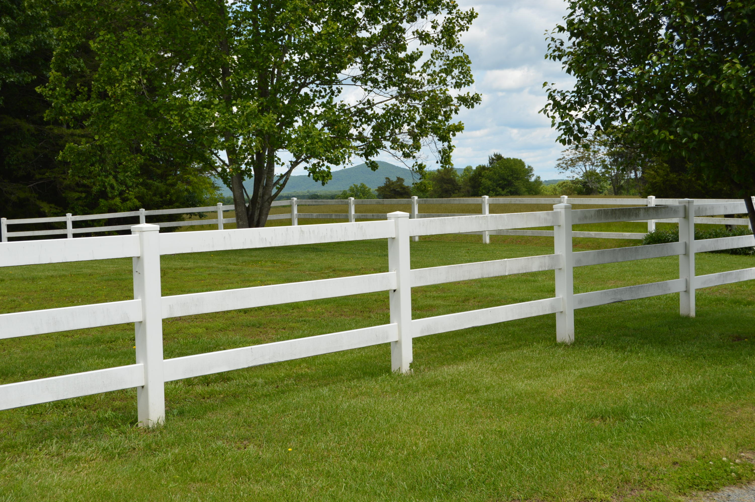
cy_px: 251
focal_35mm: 52
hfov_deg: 37.9
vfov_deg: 25.7
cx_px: 378
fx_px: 1100
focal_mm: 35
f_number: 8
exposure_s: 1/250
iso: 100
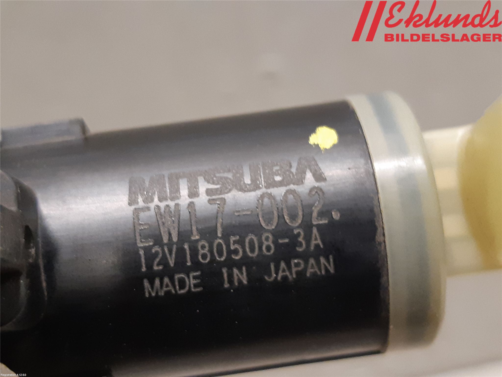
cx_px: 251
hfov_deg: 67.3
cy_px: 188
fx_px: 377
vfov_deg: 53.1
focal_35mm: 26
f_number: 1.7
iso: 250
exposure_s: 1/50
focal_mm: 3.93
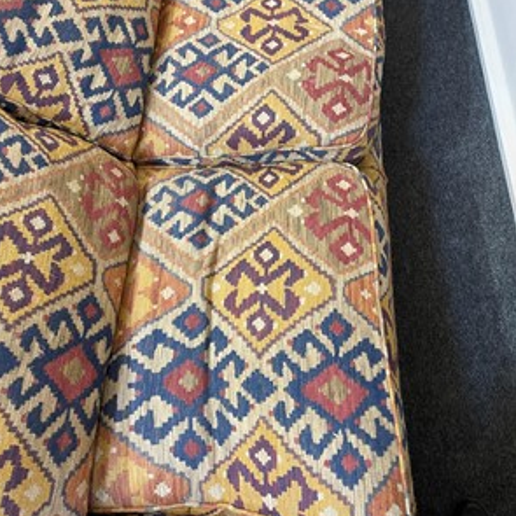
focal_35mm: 30
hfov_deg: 54.0
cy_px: 217
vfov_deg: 53.8
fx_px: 506
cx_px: 255
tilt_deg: -64.4
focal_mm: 5.1
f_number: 1.6
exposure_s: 1/50
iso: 160
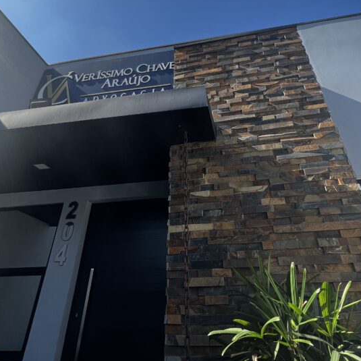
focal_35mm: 22
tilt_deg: +38.9
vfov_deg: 65.7
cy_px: 94
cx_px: 187
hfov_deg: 69.6
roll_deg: +0.1
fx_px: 260
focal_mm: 1.57
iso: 32
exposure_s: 1/803
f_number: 1.8
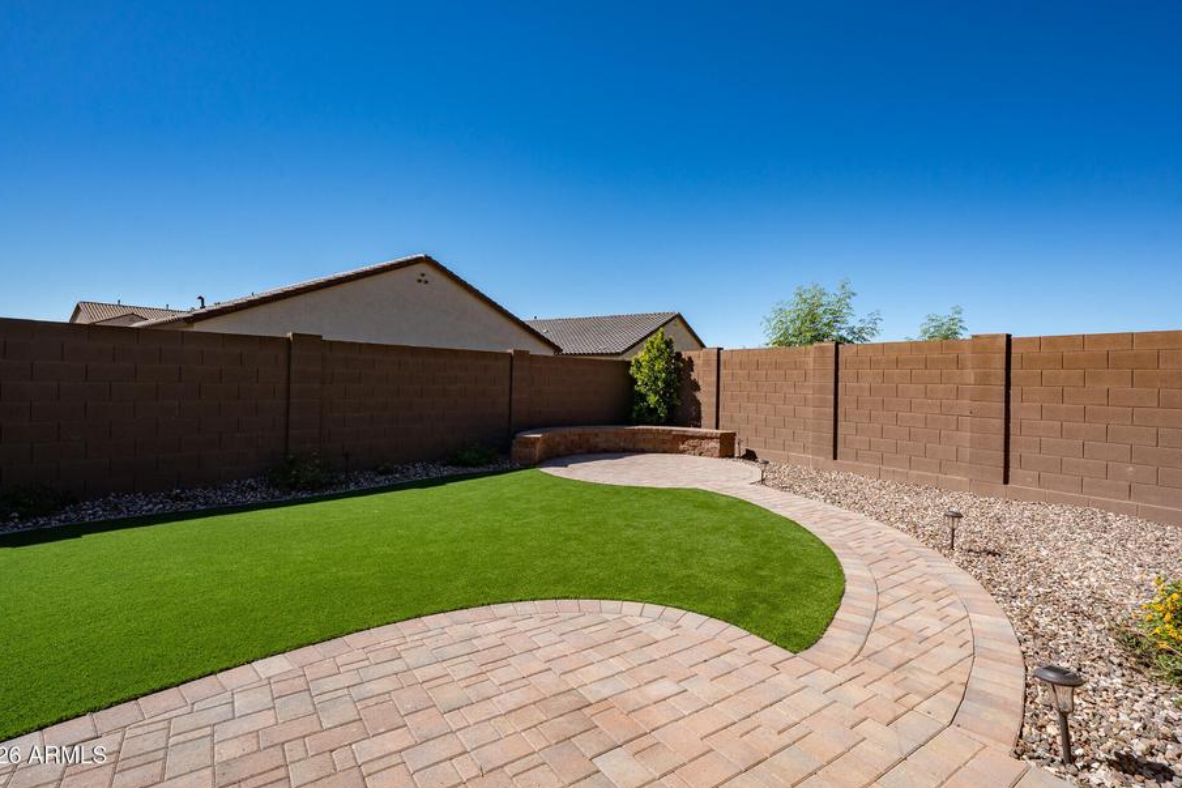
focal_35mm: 17
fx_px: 558
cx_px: 593
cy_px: 375
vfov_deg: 70.4
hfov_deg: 93.3
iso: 320
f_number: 9
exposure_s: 1/640
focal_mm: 16
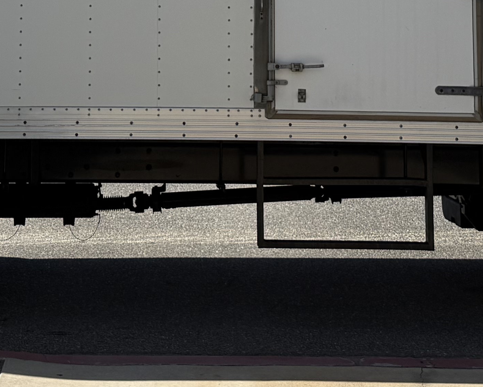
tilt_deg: +3.9
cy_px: -124
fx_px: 1358
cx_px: 160
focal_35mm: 95
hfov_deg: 20.1
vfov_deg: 15.4
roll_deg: -0.5
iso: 80
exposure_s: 1/5319
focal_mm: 6.76
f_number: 1.78
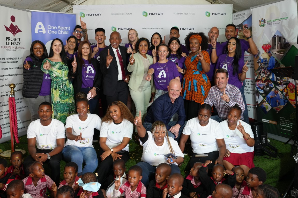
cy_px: 99
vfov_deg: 37.9
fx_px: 290
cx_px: 149
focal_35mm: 35
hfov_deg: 54.4
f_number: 4
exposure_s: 1/160
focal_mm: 35
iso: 1600
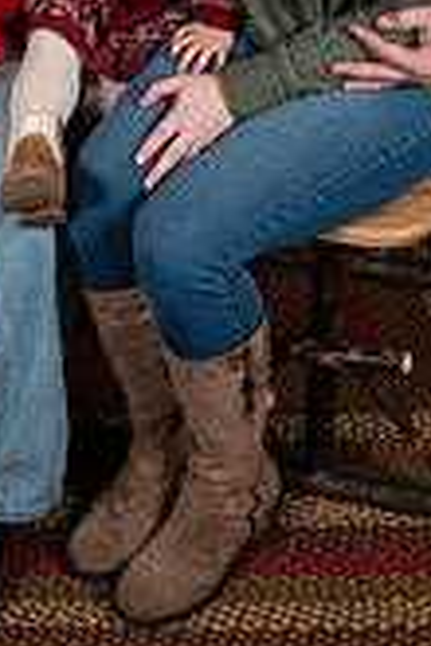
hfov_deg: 20.0
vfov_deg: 25.8
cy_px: -172
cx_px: 153
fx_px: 1221
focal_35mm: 68
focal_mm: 25
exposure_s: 1/250
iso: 400
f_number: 5.6
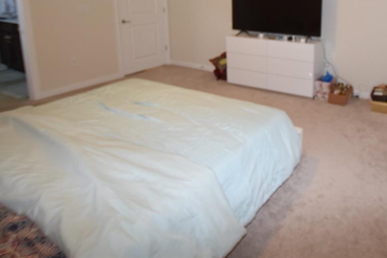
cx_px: 295
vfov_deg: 47.8
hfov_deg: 66.5
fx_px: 269
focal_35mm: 25
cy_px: 44
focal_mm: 10
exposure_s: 1/60
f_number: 4
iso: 800
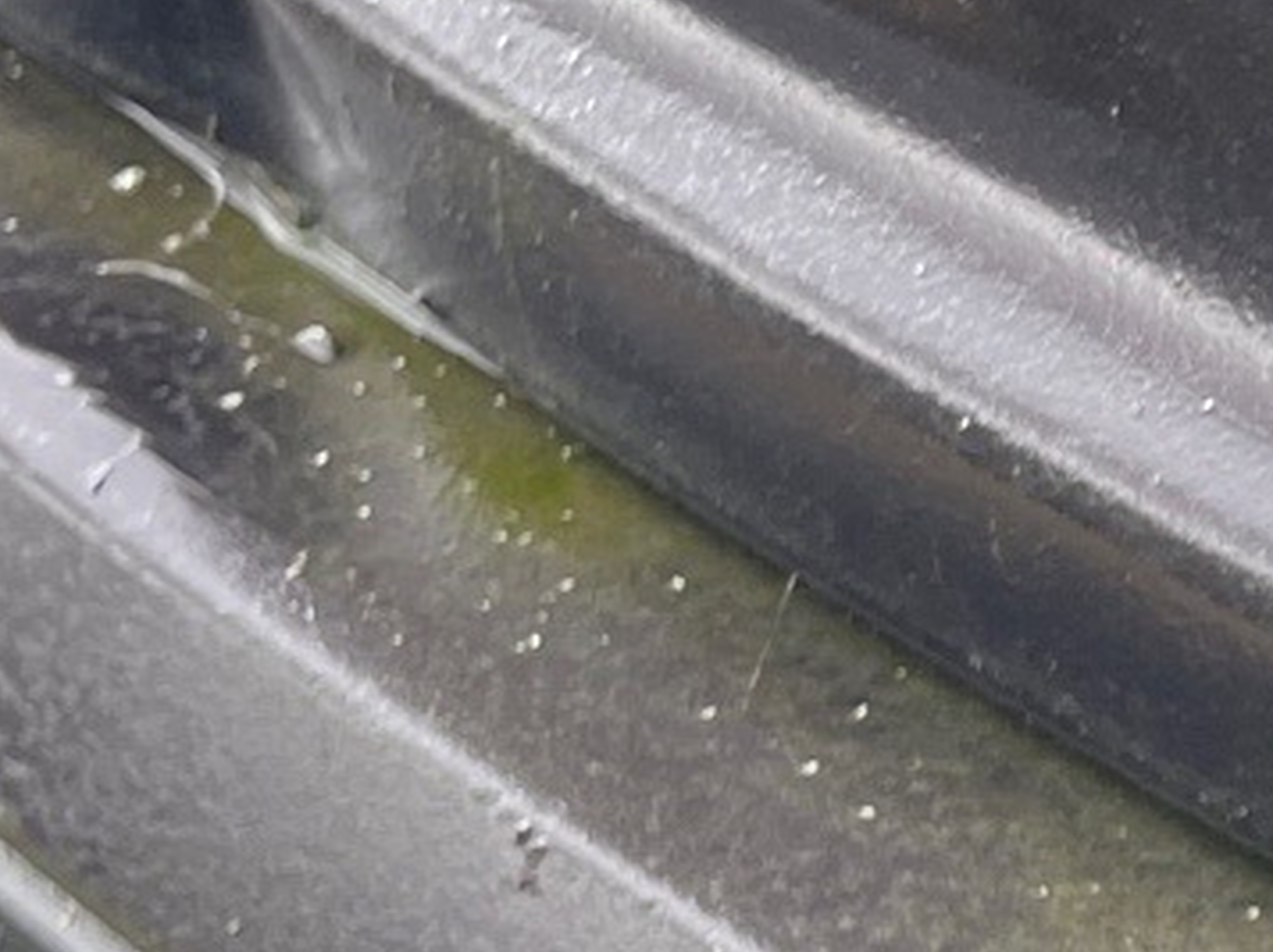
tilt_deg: -39.5
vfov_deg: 10.6
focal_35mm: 140
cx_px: 2696
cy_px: 581
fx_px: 5143
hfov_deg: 12.2
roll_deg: +2.8
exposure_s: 1/121
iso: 64
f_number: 1.6
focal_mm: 4.2
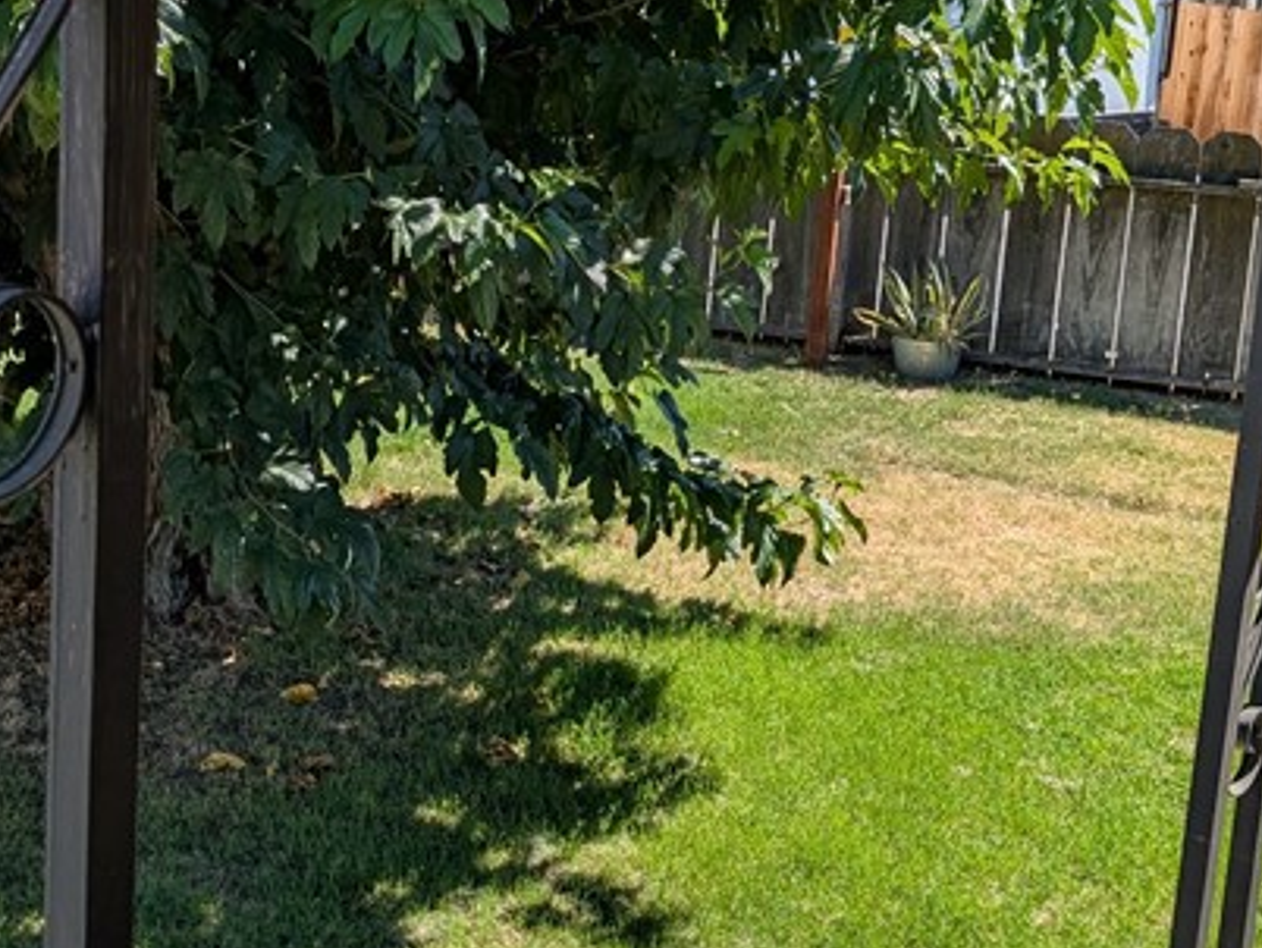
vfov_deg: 24.0
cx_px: 573
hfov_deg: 31.6
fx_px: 2225
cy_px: 374
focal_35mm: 61
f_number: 1.68
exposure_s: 1/940
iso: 20
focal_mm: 6.9
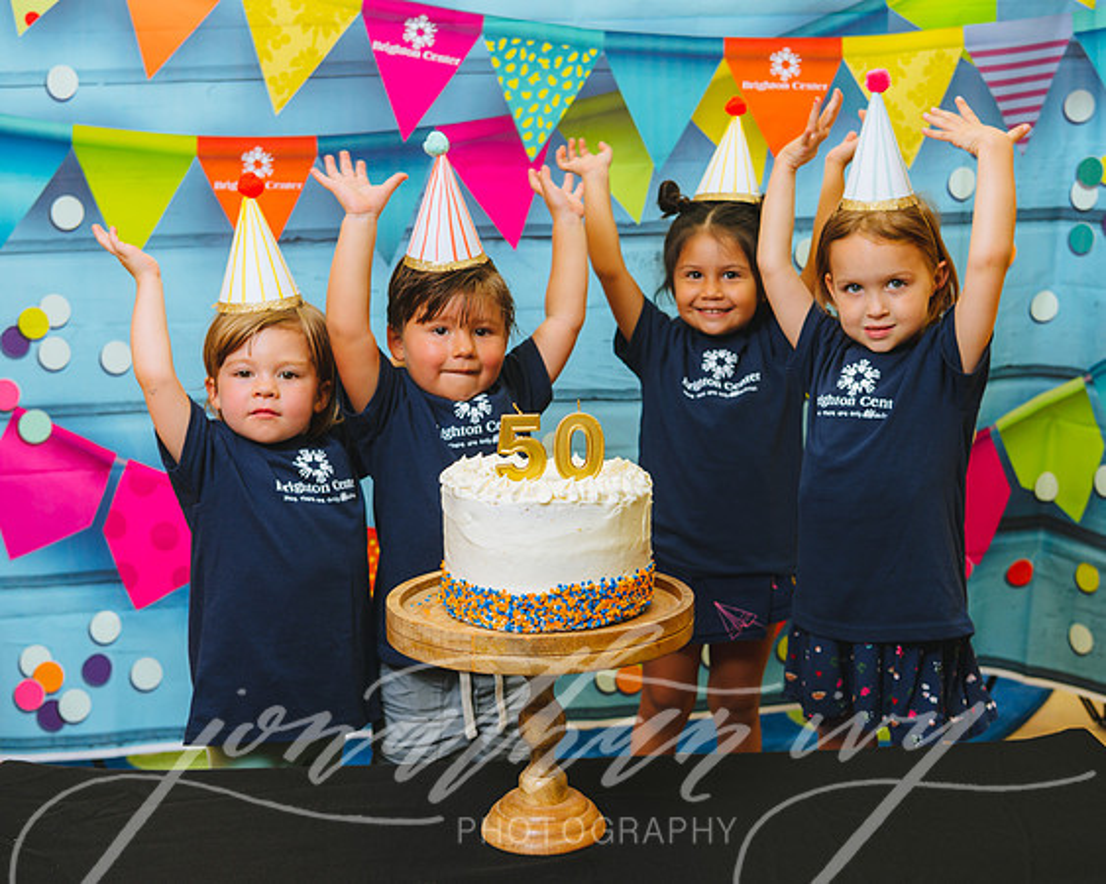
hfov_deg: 38.6
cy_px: 411
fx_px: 1579
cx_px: 601
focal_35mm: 48
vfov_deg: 31.3
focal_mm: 40
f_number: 4
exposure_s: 1/200
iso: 200
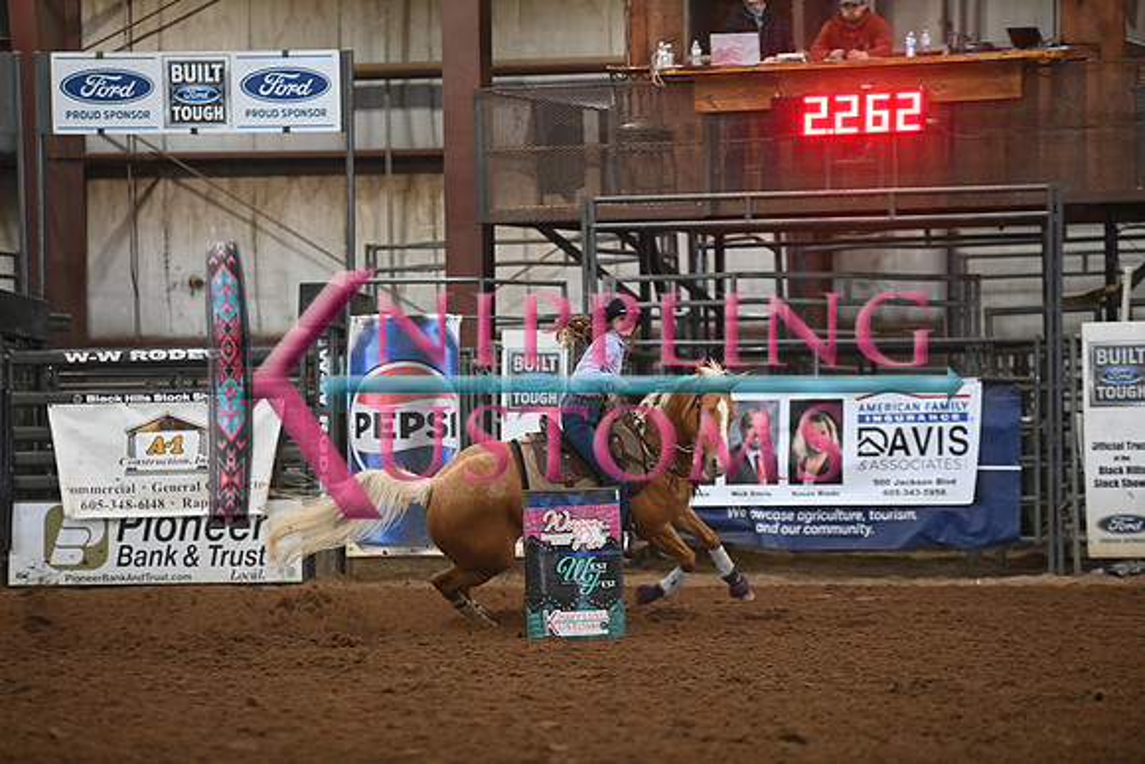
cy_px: 382
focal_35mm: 200
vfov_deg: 6.9
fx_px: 6362
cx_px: 572
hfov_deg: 10.3
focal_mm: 200
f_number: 3.2
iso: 2000
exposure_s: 1/250
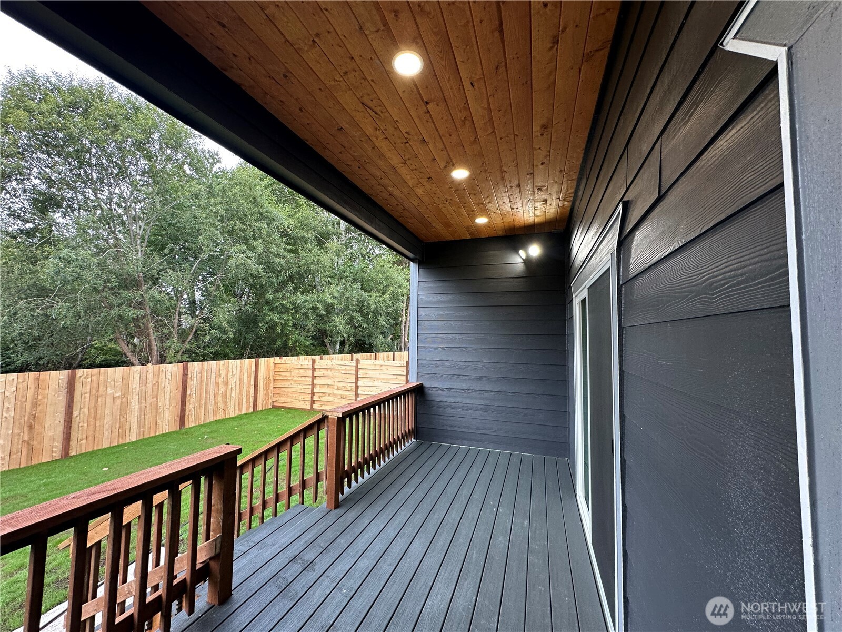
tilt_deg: +3.6
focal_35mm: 14
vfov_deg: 85.7
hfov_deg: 102.1
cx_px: 421
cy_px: 316
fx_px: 341
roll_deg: -1.1
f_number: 2.2
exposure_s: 1/120
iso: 100
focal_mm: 2.22
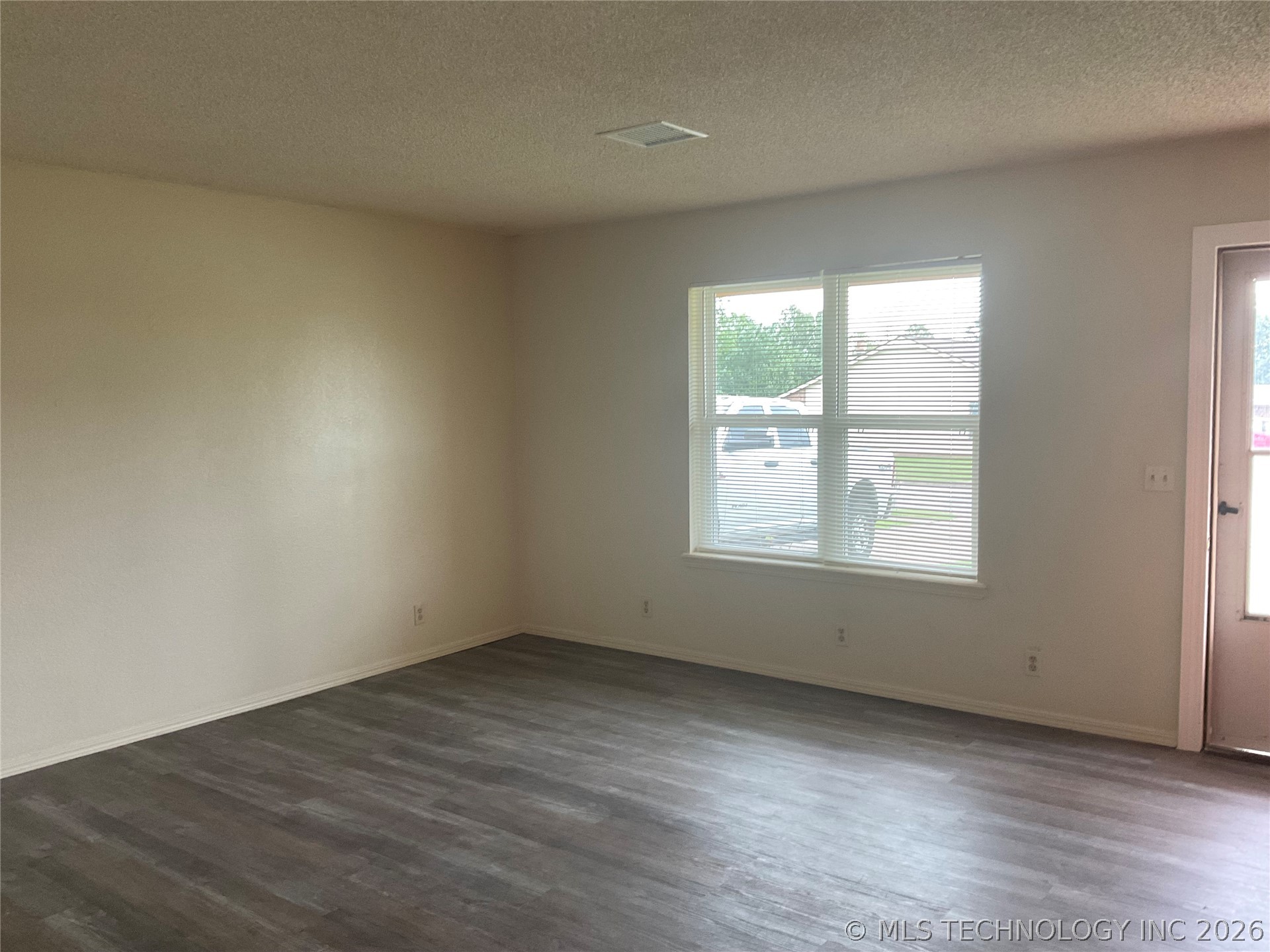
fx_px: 1064
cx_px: 635
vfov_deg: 48.2
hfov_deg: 61.7
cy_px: 476
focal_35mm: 29
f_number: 1.8
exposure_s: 1/60
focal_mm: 3
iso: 64
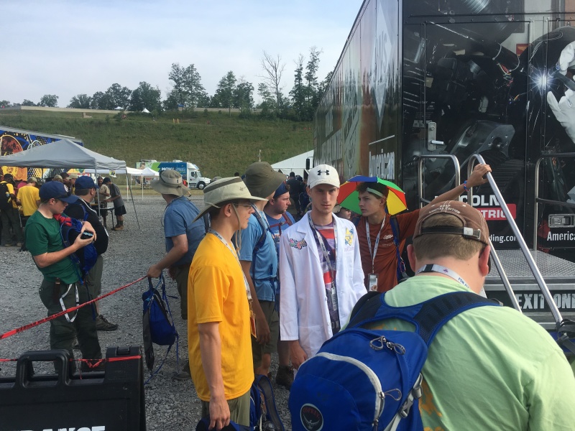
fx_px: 482
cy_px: 216
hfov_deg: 61.7
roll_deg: +4.2
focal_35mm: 29
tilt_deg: -3.7
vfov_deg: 48.2
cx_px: 288
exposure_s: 1/777
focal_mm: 4.15
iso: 25
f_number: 2.2
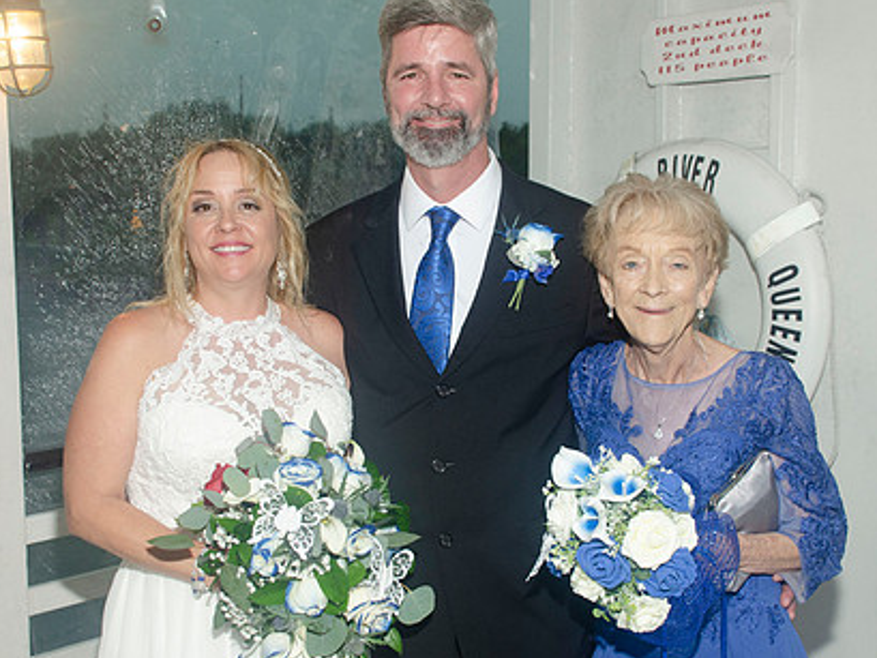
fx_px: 1343
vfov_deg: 27.5
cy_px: 343
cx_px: 467
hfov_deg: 36.1
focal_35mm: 53
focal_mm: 26
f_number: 5.6
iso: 400
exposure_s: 1/100
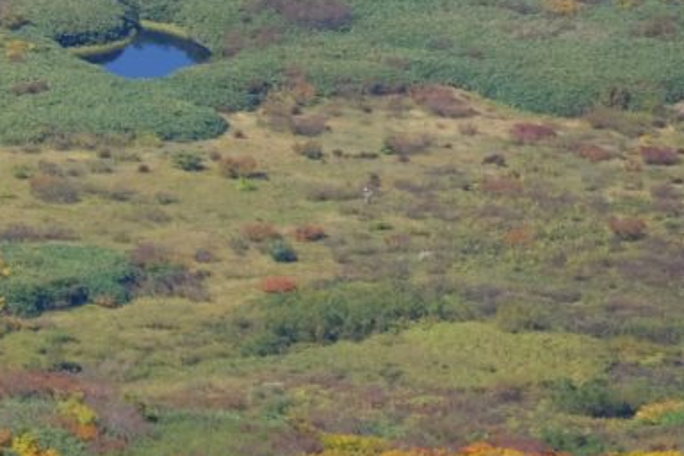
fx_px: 15085
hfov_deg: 2.6
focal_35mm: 794
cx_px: -620
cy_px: -59
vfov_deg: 1.7
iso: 200
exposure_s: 1/320
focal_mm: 135
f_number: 8
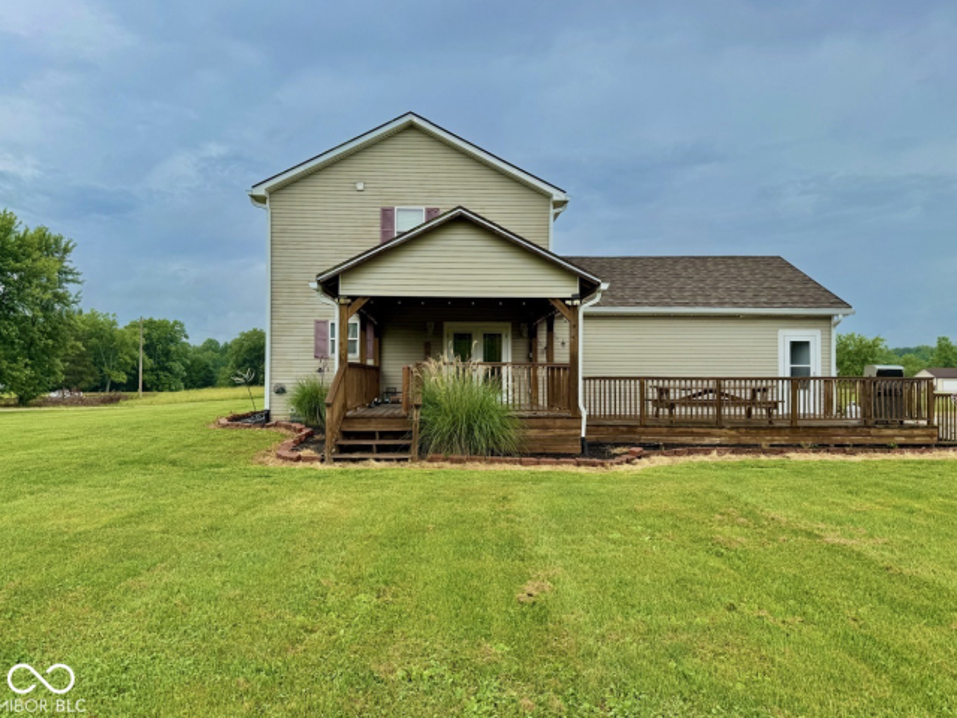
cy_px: 359
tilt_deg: +1.6
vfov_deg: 54.9
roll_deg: -0.4
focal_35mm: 25
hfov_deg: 69.4
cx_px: 470
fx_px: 691
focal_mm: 6.76
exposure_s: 1/2232
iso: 80
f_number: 1.78
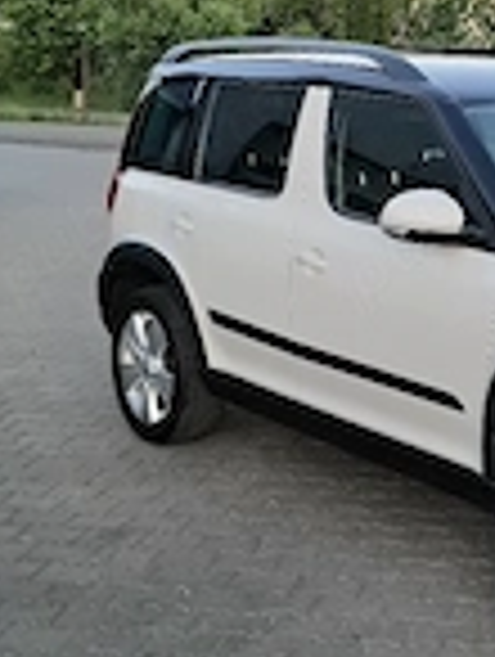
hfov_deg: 21.8
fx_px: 1198
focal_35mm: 63
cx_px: 580
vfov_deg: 30.5
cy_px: 243
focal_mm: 5.54
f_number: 1.8
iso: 50
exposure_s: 1/149
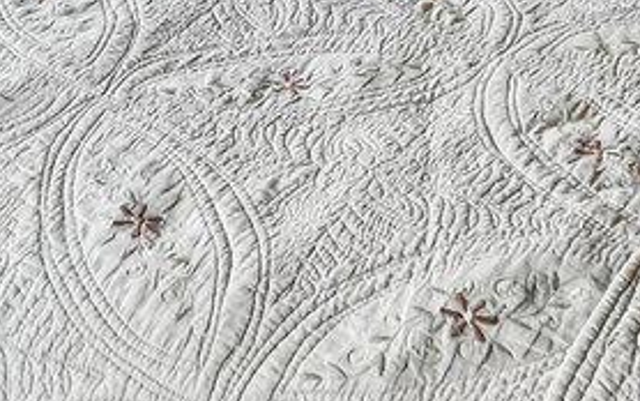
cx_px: 62
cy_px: -704
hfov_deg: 19.4
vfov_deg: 10.1
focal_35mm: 105
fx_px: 1832
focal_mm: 14
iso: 400
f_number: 8
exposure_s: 1/10
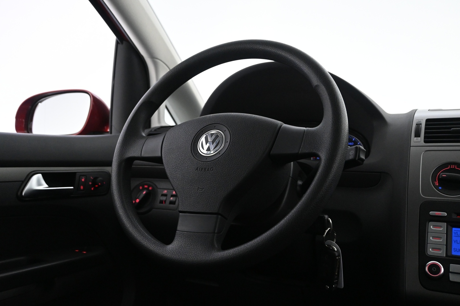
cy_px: 153
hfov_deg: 57.2
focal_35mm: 33
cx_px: 230
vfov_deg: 40.0
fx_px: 422
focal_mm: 22
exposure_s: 1/50
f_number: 4
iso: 3200
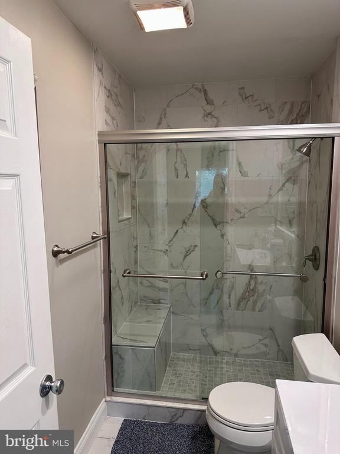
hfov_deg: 56.8
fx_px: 314
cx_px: 170
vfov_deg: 71.6
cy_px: 227
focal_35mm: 24
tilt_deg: -8.0
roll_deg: +0.0
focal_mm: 6.86
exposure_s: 1/60
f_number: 1.78
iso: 125
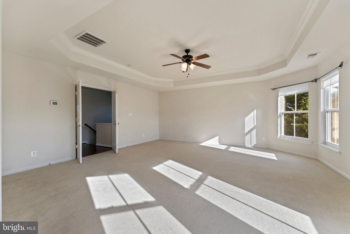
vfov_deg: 81.2
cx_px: 175
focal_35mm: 14
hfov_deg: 104.2
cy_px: 117
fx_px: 136
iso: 640
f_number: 8
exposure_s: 1/100
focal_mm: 14
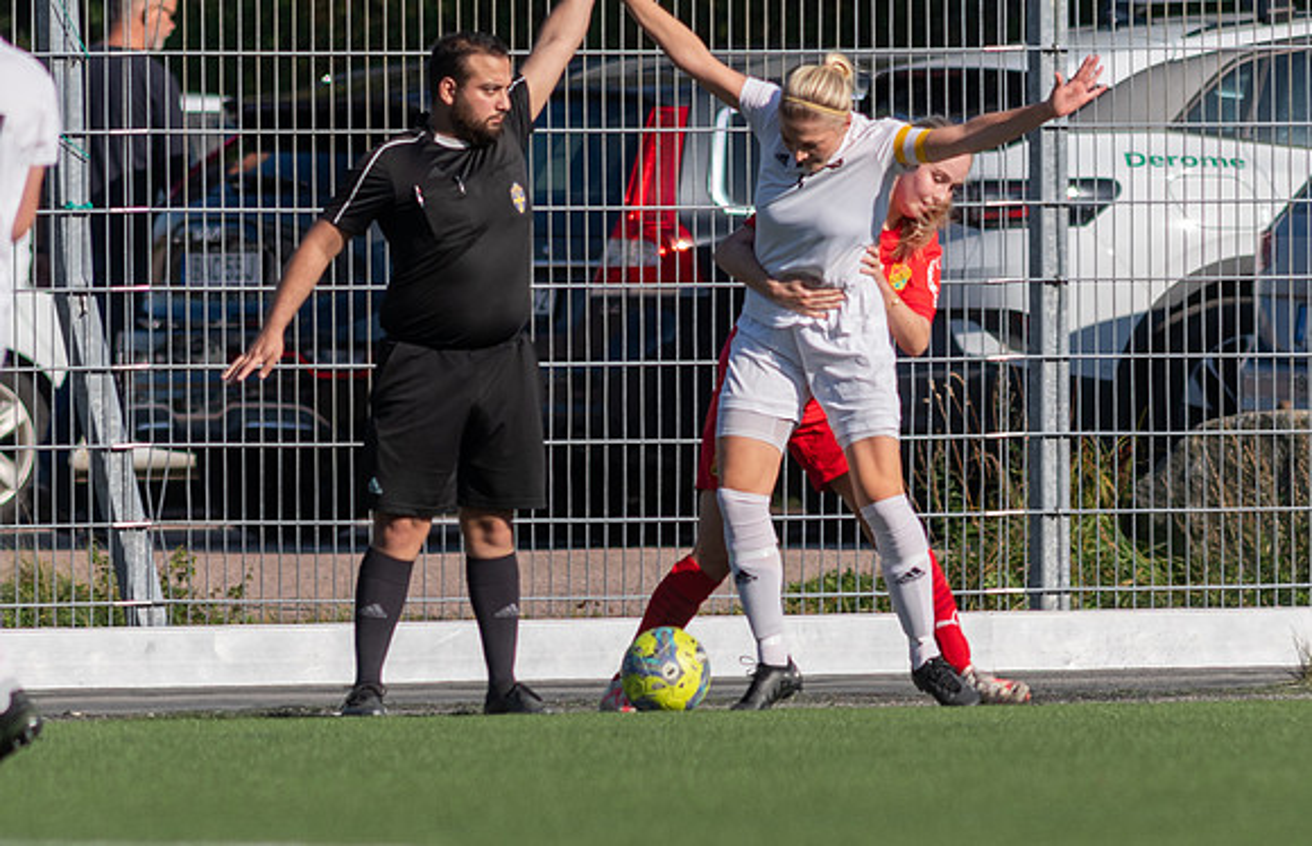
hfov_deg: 2.6
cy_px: 577
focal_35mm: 816
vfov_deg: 1.6
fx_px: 29428
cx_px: 866
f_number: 3.5
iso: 100
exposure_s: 1/1600
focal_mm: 300
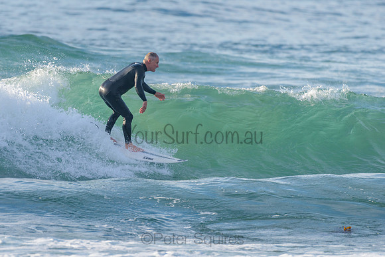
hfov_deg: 3.4
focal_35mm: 613
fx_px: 6558
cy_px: 102
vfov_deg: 2.2
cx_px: 151
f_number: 5.6
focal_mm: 500
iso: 250
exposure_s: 1/2000
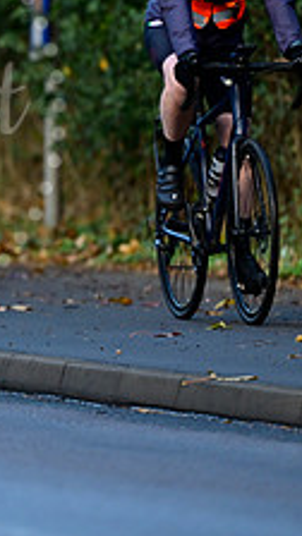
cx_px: -163
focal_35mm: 1085
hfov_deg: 1.1
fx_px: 15446
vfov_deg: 2.0
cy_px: 109
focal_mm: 400
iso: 800
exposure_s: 1/1000
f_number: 2.8
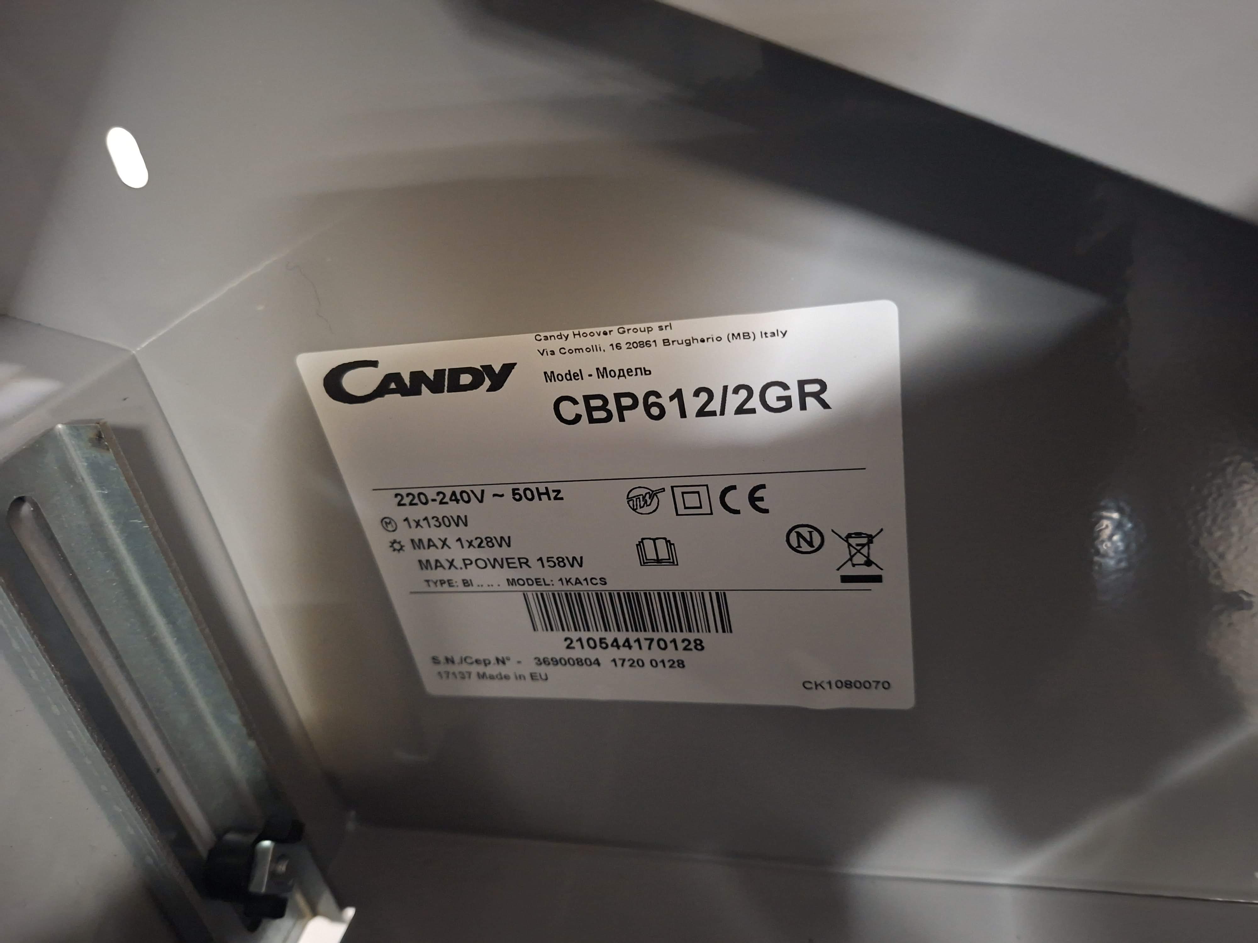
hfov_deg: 73.9
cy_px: 472
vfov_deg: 58.9
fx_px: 836
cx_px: 629
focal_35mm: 23
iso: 1250
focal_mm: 5.54
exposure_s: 1/20
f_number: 1.8
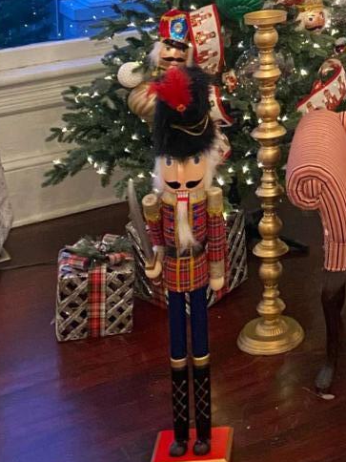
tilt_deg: -1.5
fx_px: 1146
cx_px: 470
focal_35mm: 86
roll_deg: -0.4
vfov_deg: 20.2
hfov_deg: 16.1
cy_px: -186
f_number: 1.8
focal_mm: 4.25
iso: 400
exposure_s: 1/40
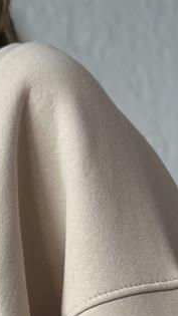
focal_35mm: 195
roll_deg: +0.0
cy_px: 516
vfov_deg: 10.5
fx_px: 1638
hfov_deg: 6.1
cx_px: -103
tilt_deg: +2.8
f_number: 1.78
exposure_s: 1/121
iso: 64
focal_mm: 6.86
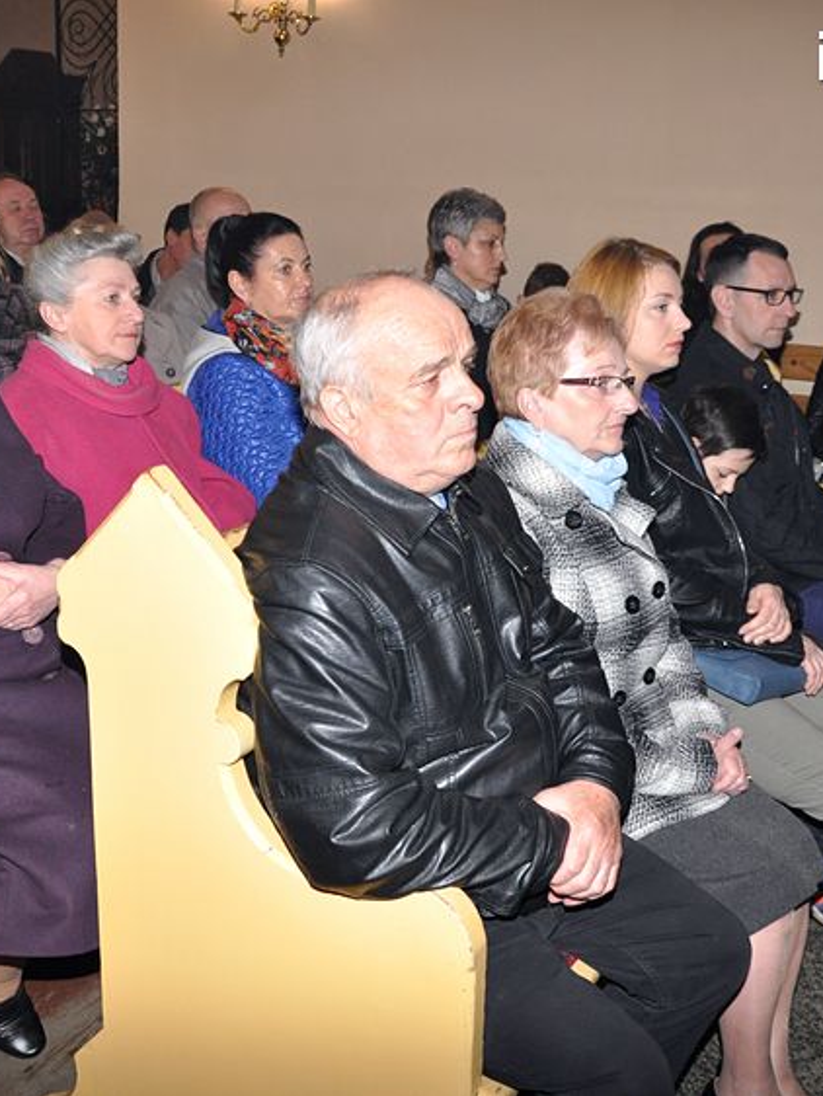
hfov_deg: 31.7
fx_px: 1448
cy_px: 549
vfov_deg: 41.4
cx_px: 427
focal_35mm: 46
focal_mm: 21
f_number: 5.6
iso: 800
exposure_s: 1/60
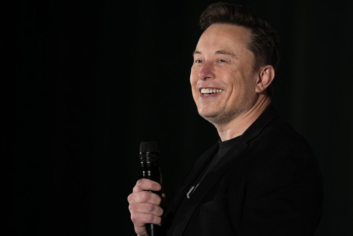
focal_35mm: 600
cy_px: 118
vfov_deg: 2.3
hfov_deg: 3.4
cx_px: 176
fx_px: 5884
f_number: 2.8
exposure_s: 1/500
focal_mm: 400
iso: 1000
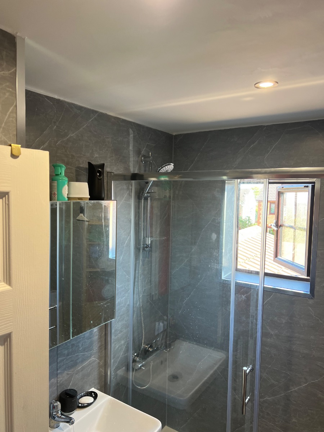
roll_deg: -0.9
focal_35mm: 26
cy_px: 216
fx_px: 324
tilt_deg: -4.5
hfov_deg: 53.1
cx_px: 162
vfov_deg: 67.3
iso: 100
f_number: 1.5
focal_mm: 5.7
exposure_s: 1/100
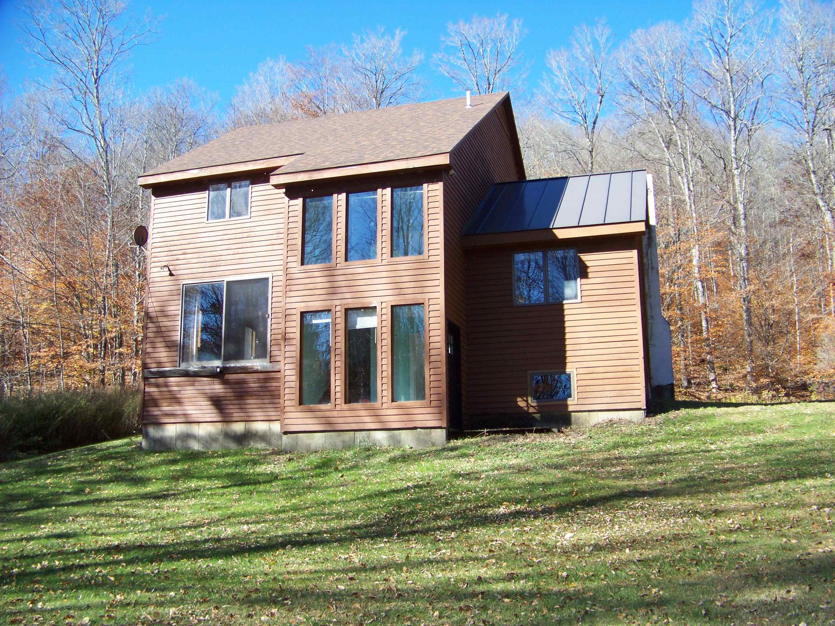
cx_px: 418
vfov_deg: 39.7
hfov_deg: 51.4
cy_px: 313
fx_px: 868
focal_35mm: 36
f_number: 2.8
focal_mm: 5.85
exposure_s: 1/320
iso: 69
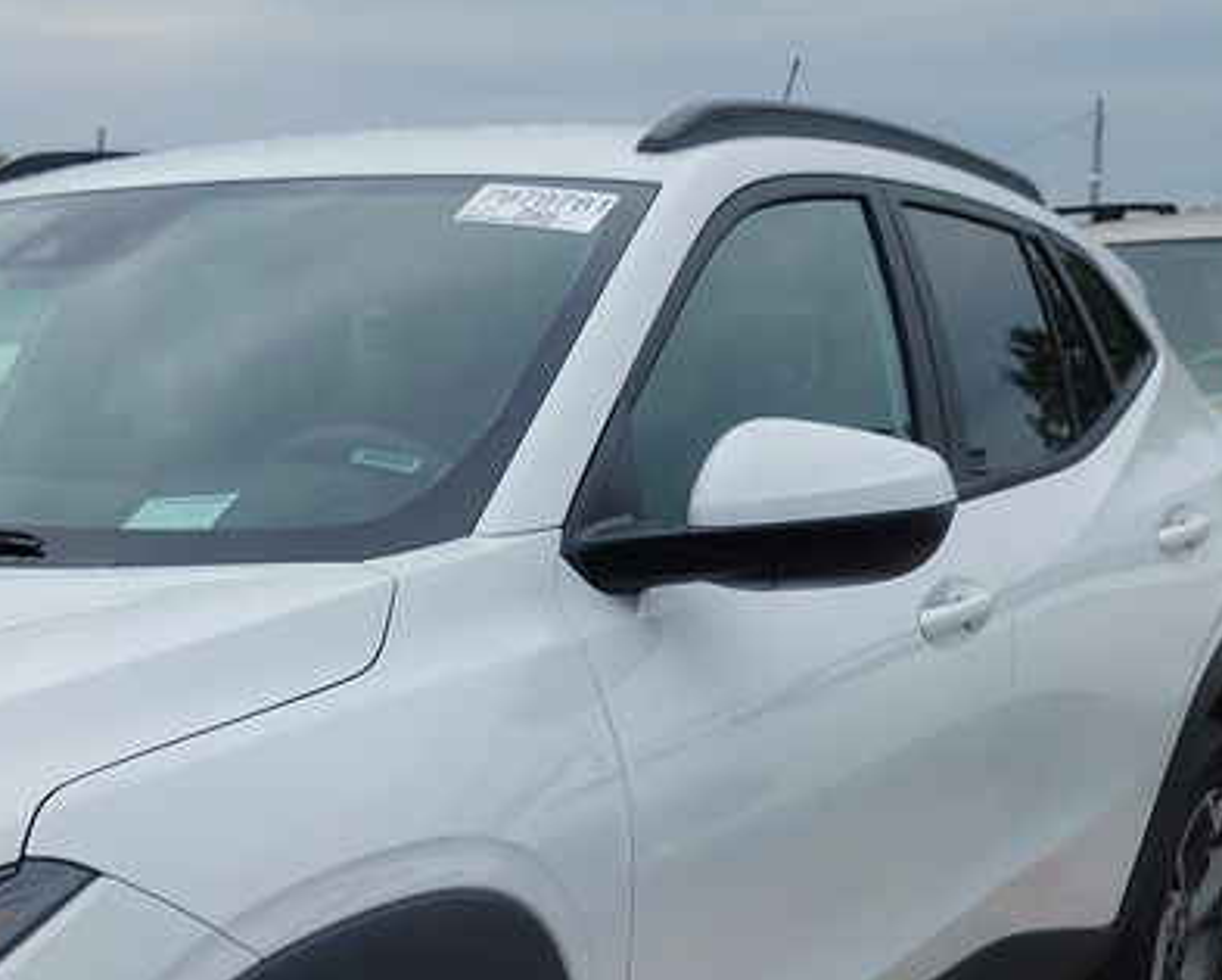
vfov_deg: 23.8
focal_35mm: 61
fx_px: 2208
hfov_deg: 28.1
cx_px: -134
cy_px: 1011
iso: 50
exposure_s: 1/561
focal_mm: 6.7
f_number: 1.8
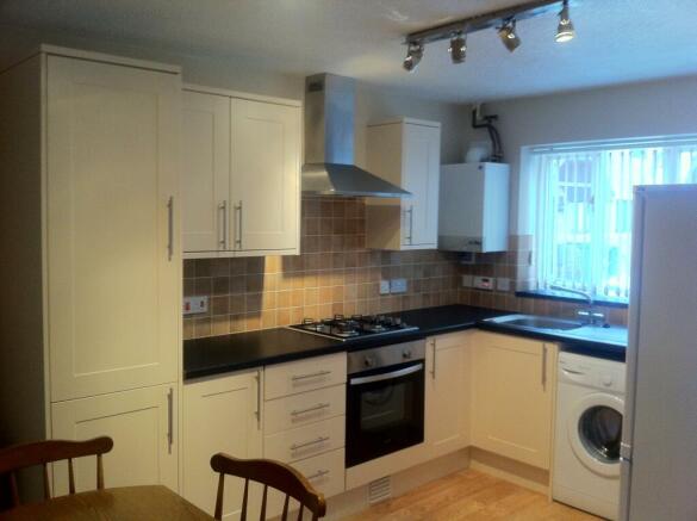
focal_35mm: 35
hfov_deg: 52.7
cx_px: 348
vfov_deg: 40.6
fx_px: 704
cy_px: 260
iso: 200
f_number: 2.8
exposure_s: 1/15
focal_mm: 3.85
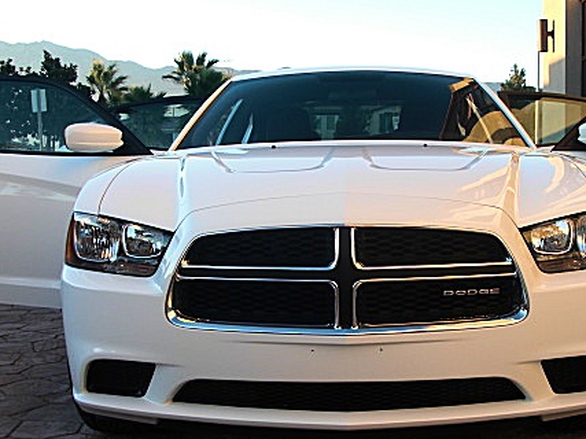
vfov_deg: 27.0
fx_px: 914
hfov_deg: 35.4
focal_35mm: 54
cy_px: 262
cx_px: 361
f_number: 2.8
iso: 50
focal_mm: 6.3
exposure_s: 1/100
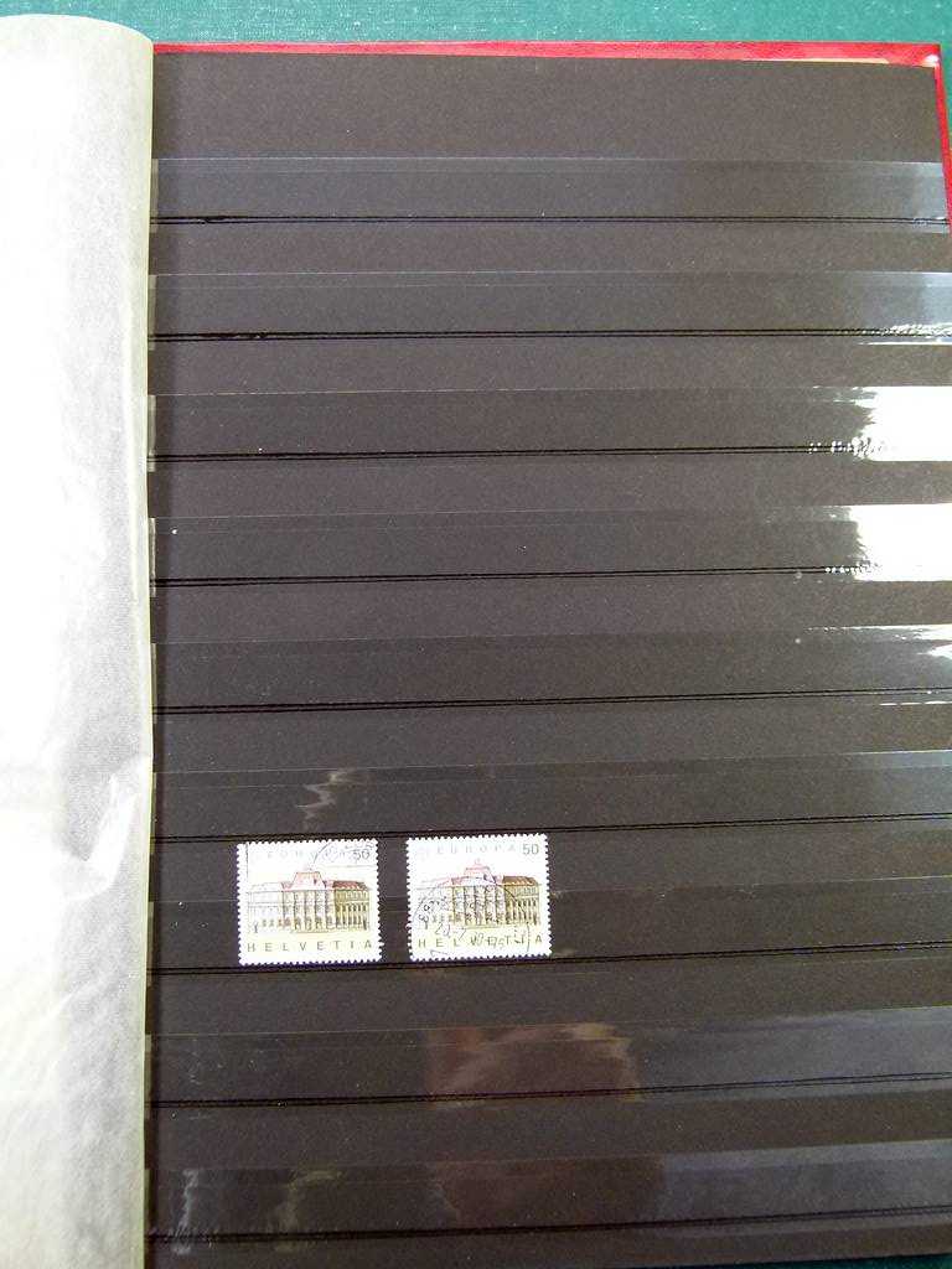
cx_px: 476
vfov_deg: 52.6
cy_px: 634
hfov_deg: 40.7
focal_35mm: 35
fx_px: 1283
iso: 250
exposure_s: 1/60
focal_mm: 6.3
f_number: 3.1
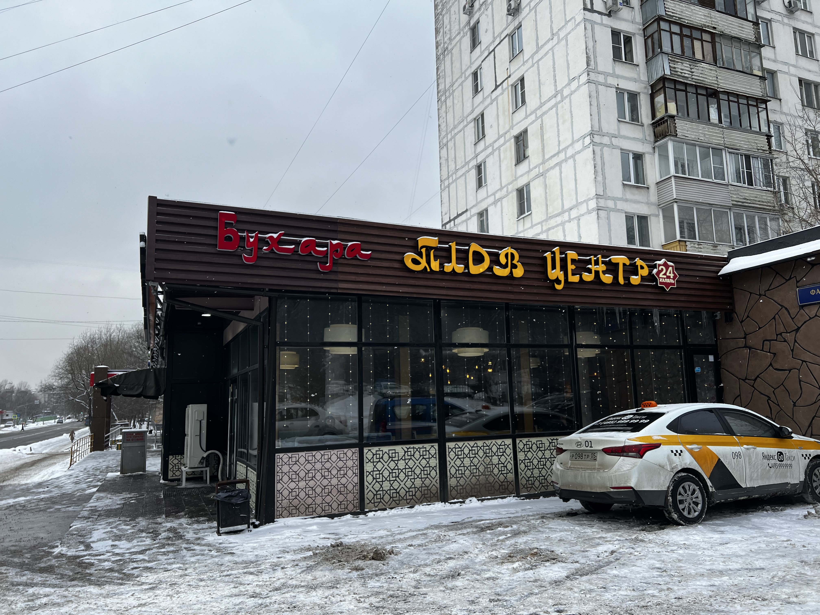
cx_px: 410
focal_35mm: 26
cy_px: 308
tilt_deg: +9.3
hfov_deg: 67.3
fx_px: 616
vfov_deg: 53.1
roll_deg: +2.2
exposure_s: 1/1377
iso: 50
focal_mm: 5.7
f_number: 1.5
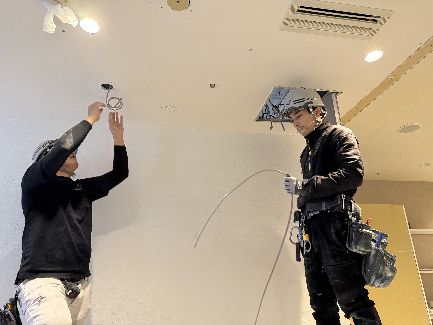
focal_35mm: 24
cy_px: 162
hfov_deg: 71.6
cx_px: 216
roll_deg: +1.5
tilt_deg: +20.8
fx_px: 300
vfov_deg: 56.8
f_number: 1.78
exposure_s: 1/60
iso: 250
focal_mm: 6.76
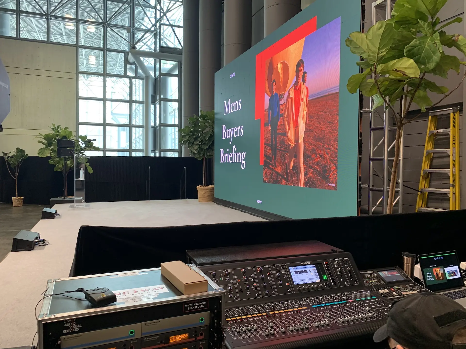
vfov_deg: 53.1
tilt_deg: -2.5
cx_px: 233
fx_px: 350
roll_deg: -0.8
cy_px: 174
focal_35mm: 26
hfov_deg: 67.3
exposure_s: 1/60
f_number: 1.8
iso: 100
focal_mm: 4.2
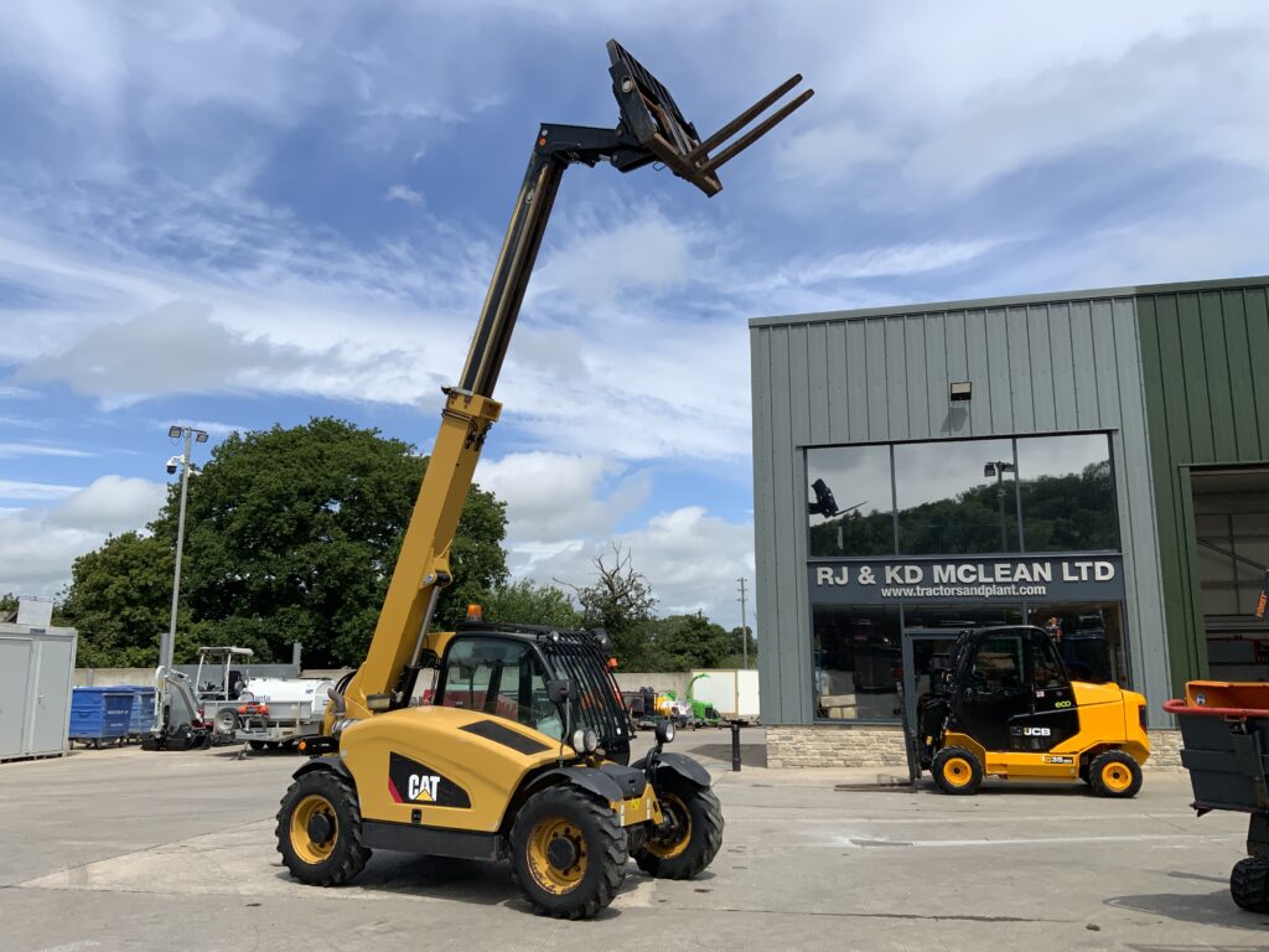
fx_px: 1063
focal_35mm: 29
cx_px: 634
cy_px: 476
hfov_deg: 61.7
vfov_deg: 48.2
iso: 16
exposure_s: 1/2801
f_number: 1.8
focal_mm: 3
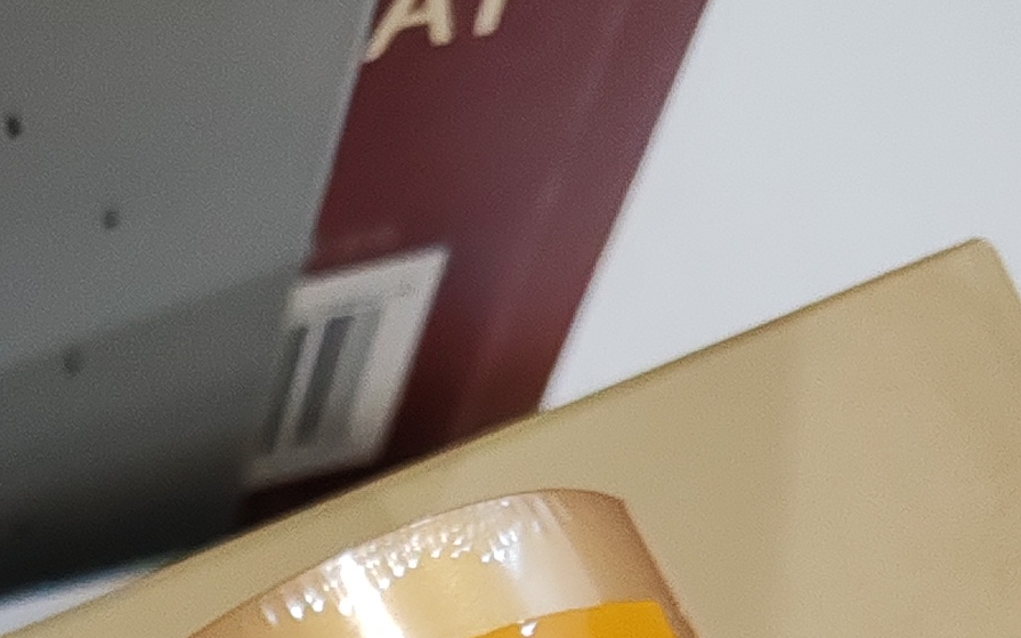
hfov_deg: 15.1
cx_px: -437
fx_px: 3617
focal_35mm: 130
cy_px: 2076
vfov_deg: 8.2
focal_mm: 6.12
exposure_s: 1/50
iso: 2000
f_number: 1.9
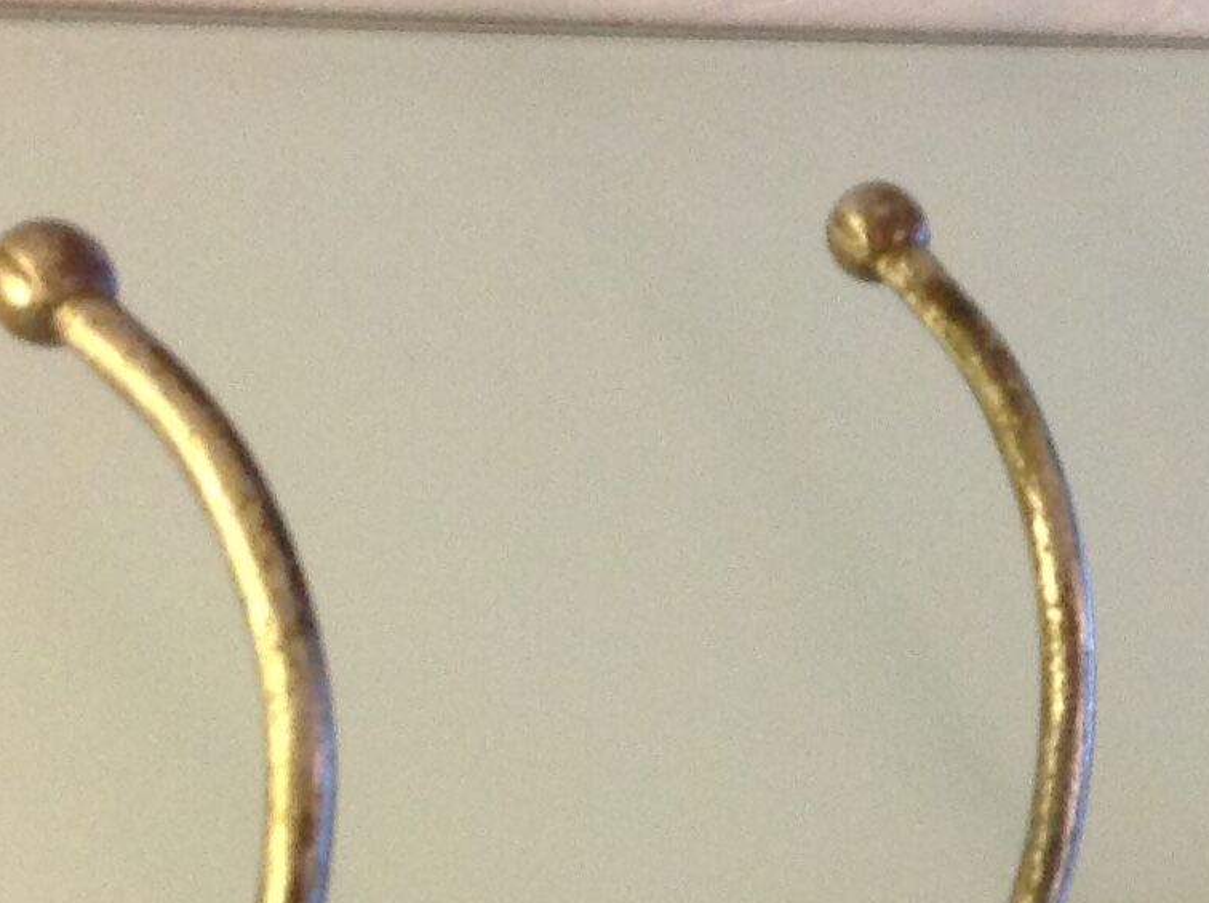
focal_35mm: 120
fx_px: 4186
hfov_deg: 16.3
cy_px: 903
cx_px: 1047
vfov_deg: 12.2
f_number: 2.4
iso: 200
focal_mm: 4.28
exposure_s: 1/15
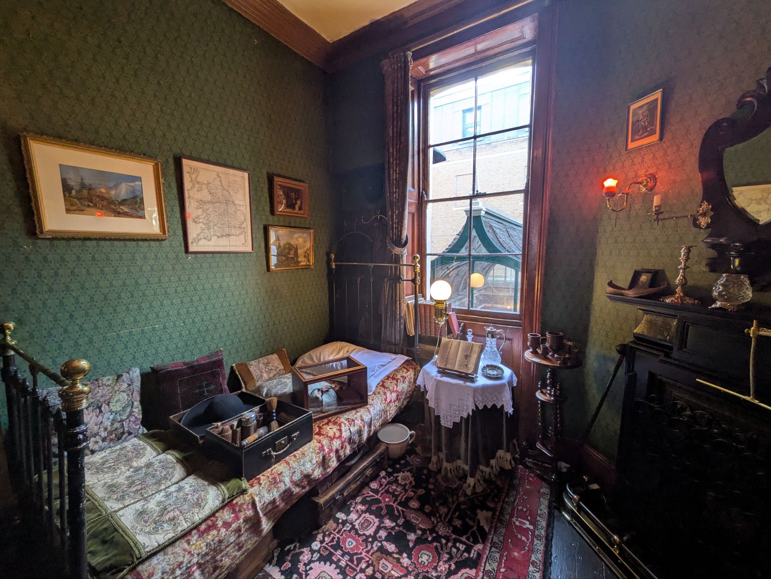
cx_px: 386
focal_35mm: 14
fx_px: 312
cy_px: 290
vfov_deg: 85.7
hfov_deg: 102.0
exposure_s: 1/25
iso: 91
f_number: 2.2
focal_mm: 1.83
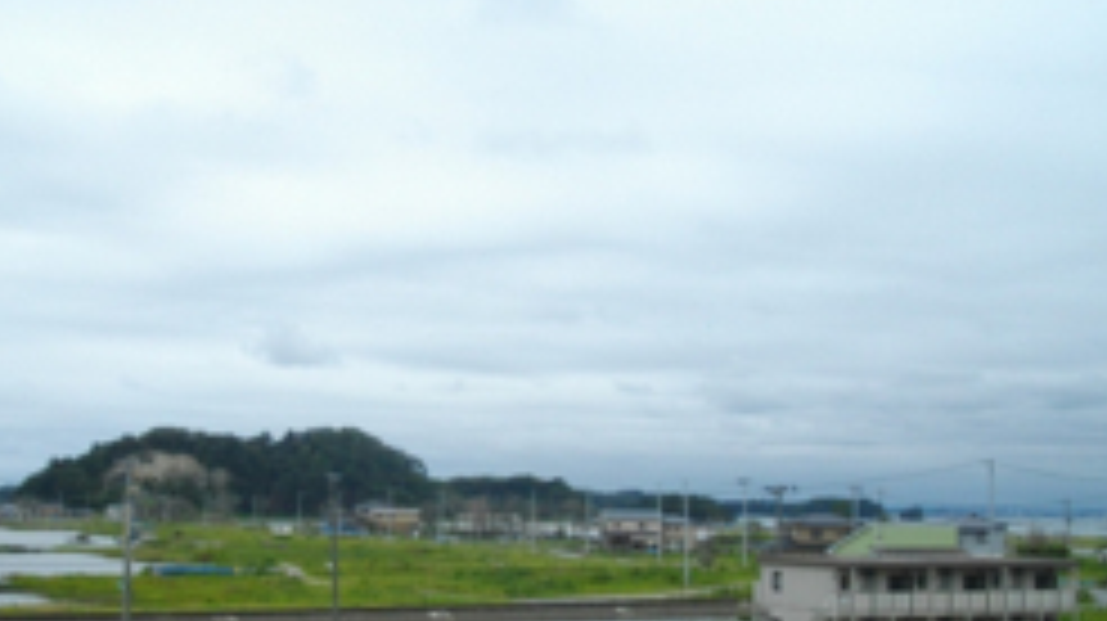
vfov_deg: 21.5
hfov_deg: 37.8
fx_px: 1613
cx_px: 486
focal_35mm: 55
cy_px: 518
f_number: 8.8
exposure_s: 1/160
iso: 100
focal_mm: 5.7
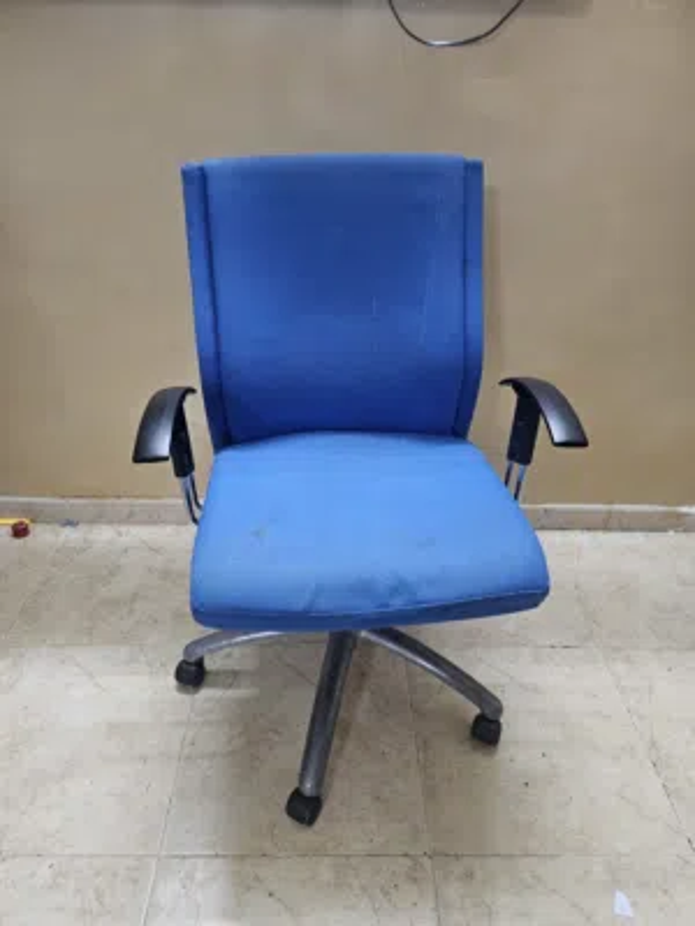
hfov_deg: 58.9
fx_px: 616
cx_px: 348
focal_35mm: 23
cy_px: 463
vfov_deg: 73.9
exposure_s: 1/33.3
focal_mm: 6.3
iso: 640
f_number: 1.7
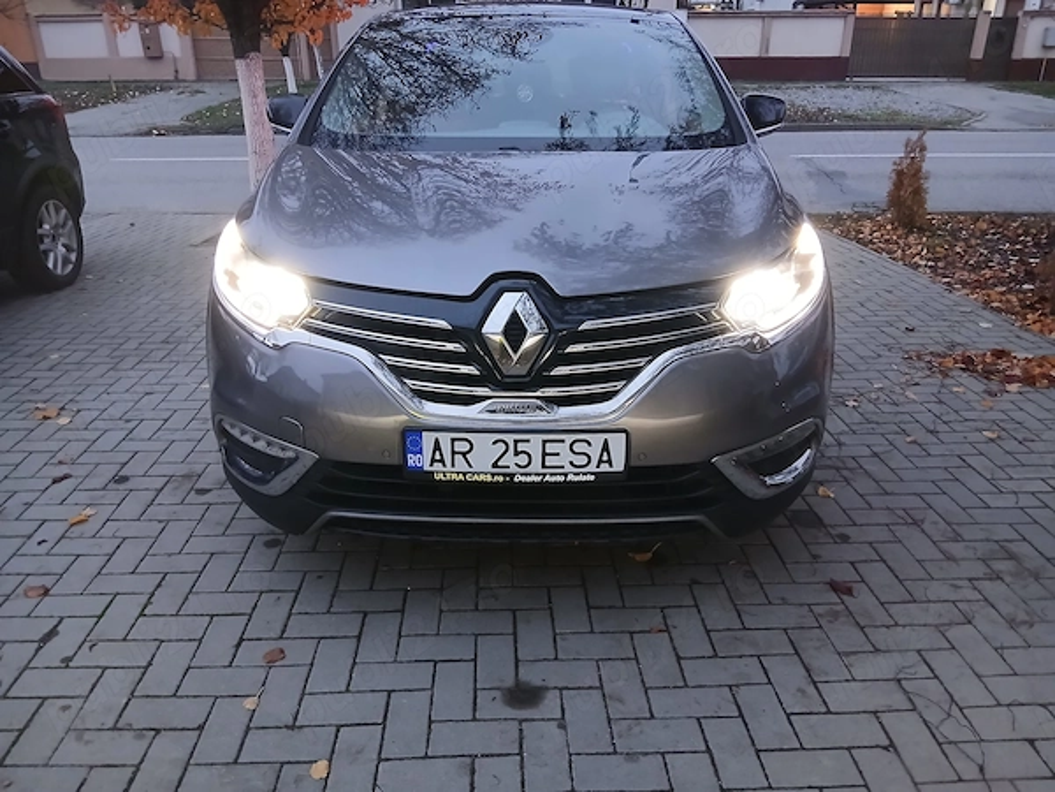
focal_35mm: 26
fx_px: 792
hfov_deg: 67.3
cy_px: 396
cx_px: 528
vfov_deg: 53.1
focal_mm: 3.98
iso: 500
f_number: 1.8
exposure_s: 1/20
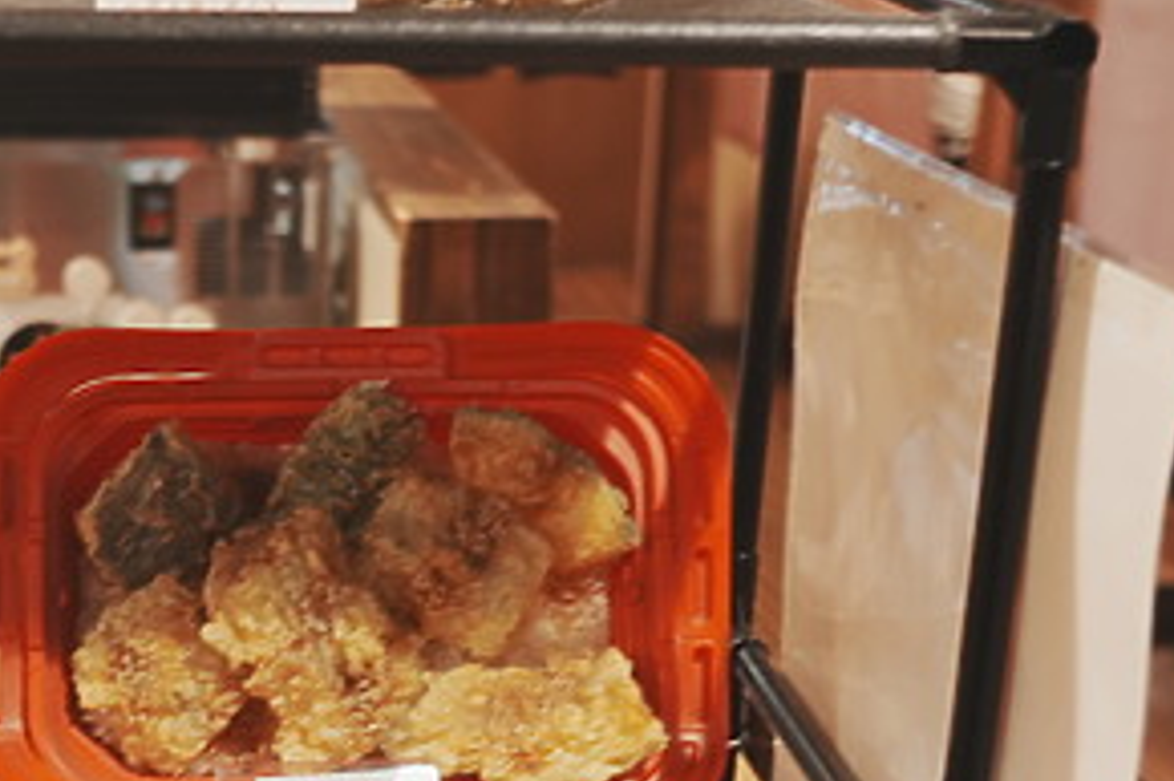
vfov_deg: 17.2
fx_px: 2542
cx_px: 85
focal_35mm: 78
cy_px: 688
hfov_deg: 25.1
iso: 1250
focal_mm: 29
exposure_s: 1/30
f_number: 4
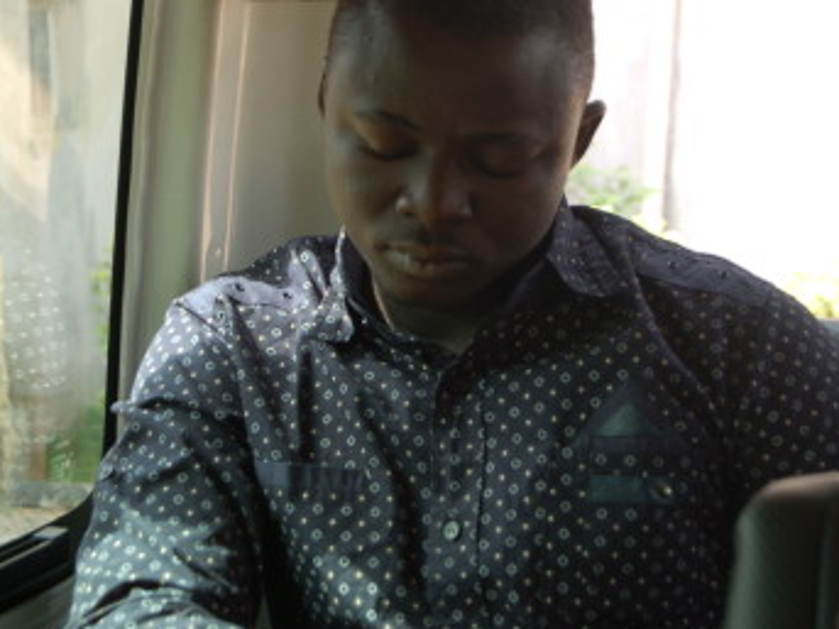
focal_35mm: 105
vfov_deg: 14.1
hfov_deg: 18.7
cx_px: 418
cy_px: 247
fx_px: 2544
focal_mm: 50
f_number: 5.6
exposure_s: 1/80
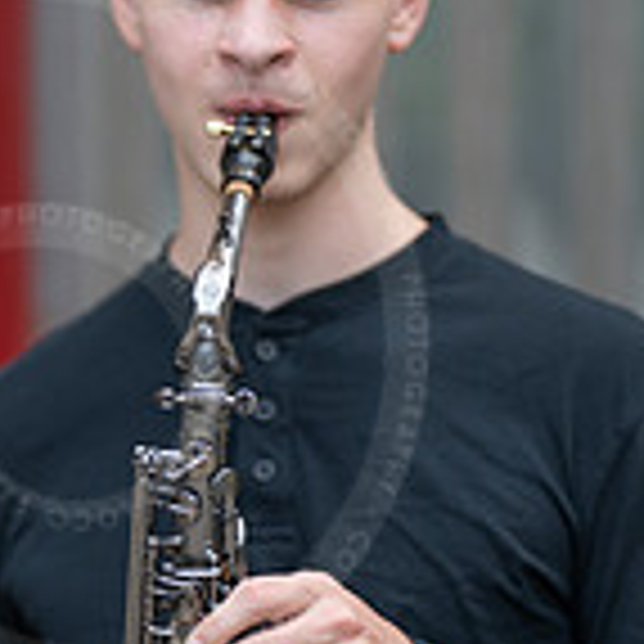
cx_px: 117
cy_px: 500
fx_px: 4778
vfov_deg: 7.7
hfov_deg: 7.7
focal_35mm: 227
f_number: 1.2
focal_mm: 85
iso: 250
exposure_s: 1/320
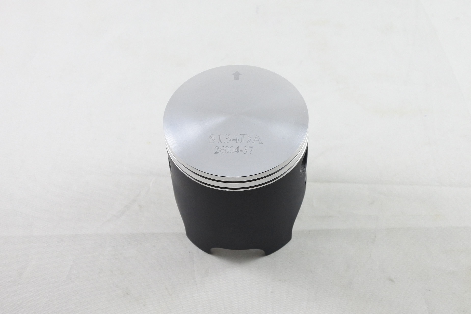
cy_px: 157
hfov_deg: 46.4
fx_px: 549
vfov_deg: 31.9
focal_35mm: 42
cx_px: 236
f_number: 4.2
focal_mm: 15.7
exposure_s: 1/125
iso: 560
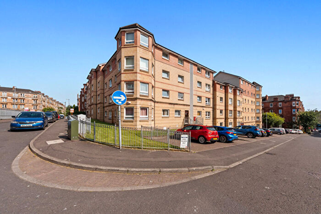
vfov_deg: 90.1
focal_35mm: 12
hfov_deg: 112.6
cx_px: 160
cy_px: 107
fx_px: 107
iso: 640
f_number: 16
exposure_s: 1/60
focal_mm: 12
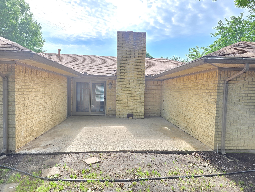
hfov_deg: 73.9
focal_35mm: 23
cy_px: 96
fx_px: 169
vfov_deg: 58.9
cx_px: 128
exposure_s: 1/359
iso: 40
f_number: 1.7
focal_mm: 6.25
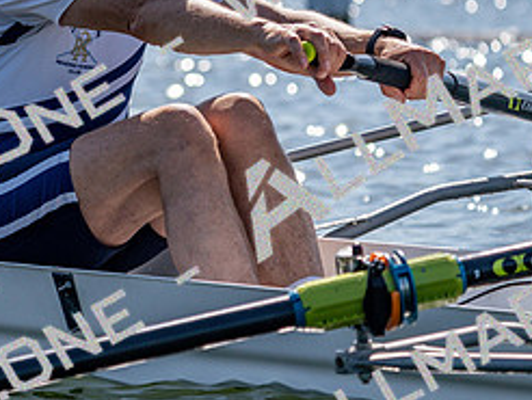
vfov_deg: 3.3
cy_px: 57
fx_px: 6969
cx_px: 61
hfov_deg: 4.4
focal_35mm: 453
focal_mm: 200
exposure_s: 1/2000
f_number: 5.6
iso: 200
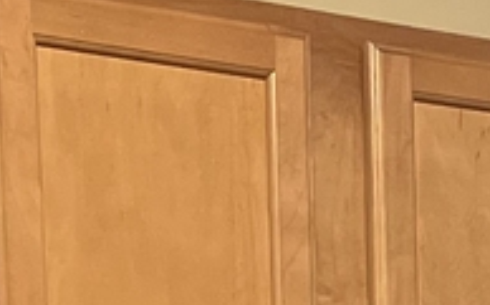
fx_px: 2736
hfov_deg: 9.9
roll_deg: +0.7
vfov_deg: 5.7
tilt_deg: -7.7
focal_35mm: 205
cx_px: 765
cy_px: 1112
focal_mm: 4.2
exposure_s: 1/60
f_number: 1.6
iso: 320
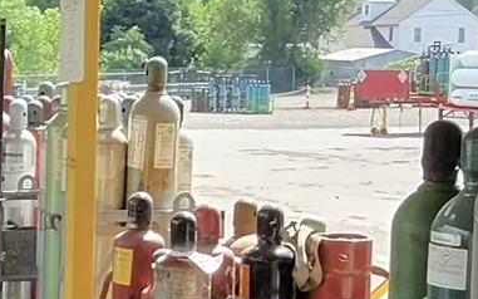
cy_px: 191
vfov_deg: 17.6
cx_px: -334
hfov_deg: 21.0
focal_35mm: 74
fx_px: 964
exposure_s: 1/323
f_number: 2.2
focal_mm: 2.24
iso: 54
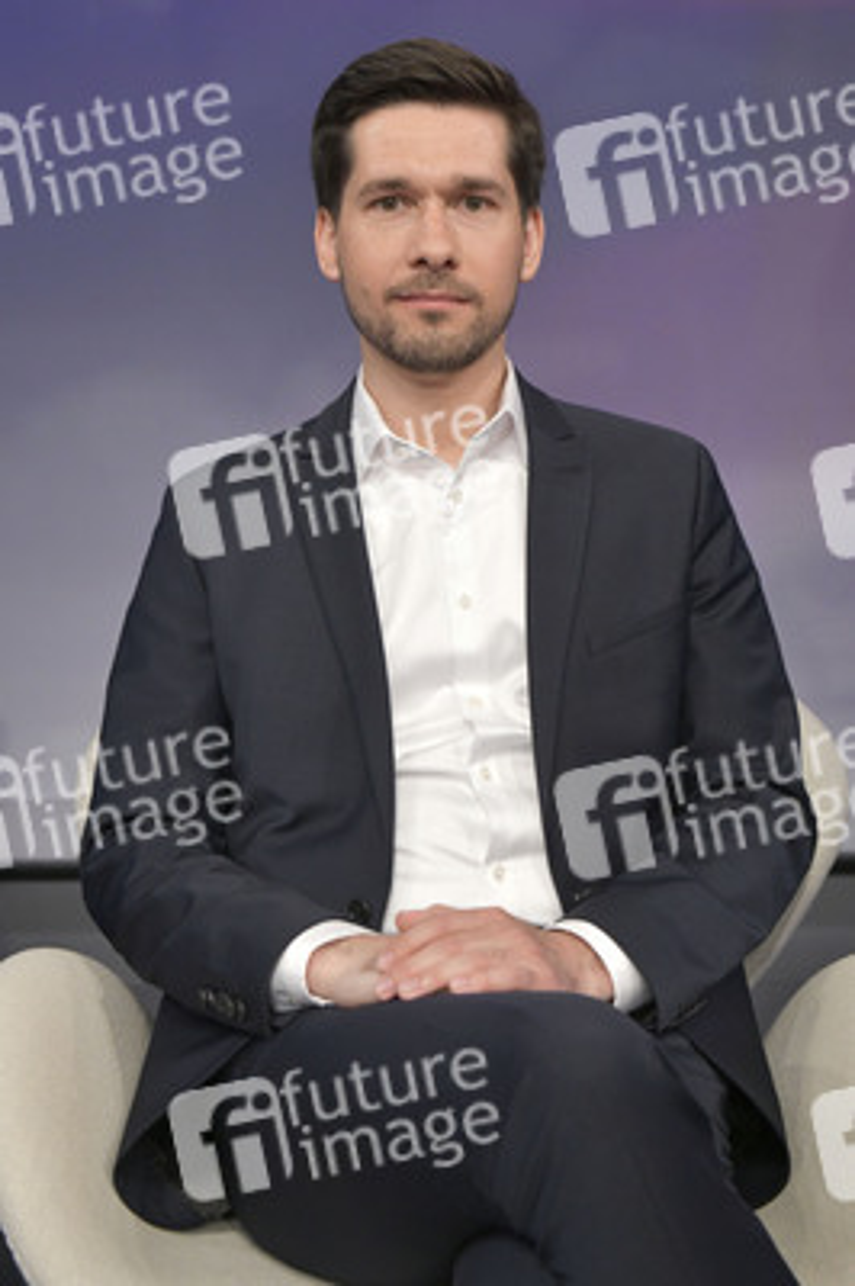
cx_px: 428
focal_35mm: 55
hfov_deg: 24.6
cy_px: 643
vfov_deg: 36.3
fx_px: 1963
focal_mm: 55
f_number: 6.3
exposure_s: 1/200
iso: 2500
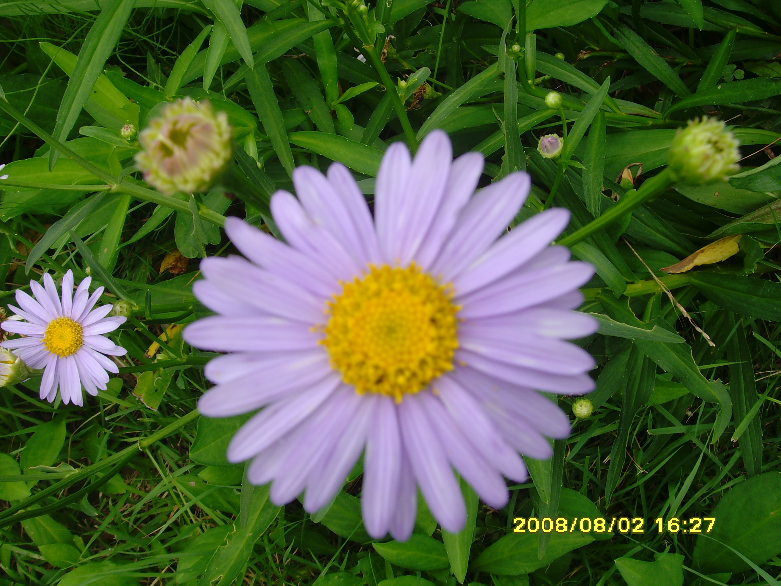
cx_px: 390
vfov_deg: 36.8
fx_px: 880
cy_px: 293
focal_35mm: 39
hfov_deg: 47.9
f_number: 6.3
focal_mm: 6.6
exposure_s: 1/125
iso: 80
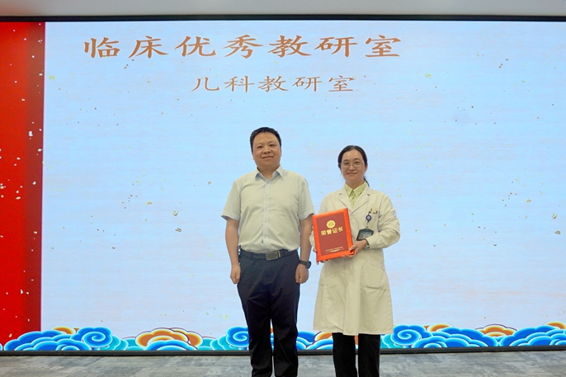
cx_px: 304
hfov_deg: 53.8
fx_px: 557
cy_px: 219
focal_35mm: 35
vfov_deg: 37.3
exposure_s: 1/160
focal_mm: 30.4
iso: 1000
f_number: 4
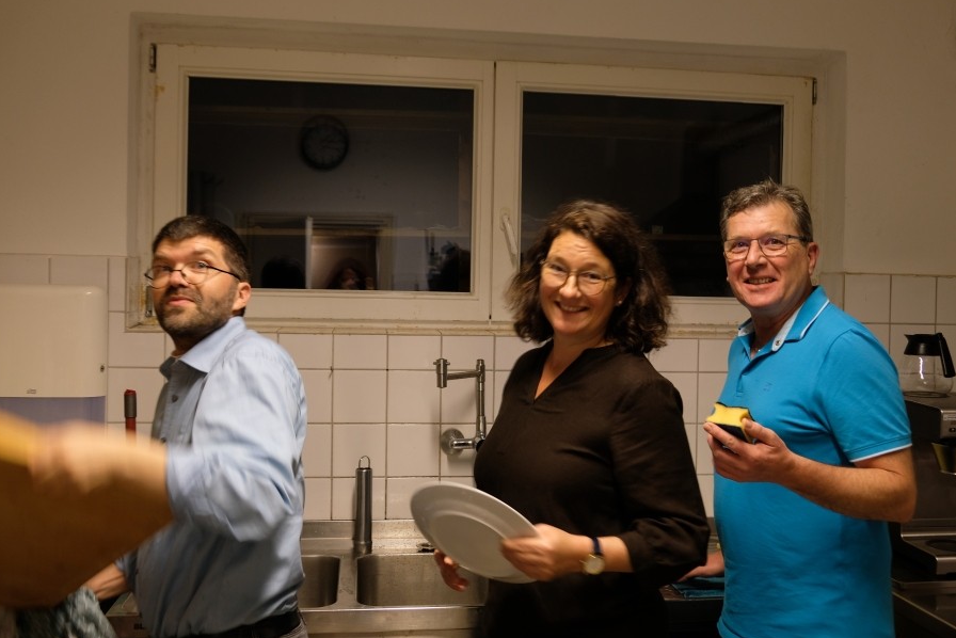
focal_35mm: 40
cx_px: 537
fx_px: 1063
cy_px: 316
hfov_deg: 48.3
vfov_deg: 33.4
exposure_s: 1/12
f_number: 4
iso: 500
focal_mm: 23.3
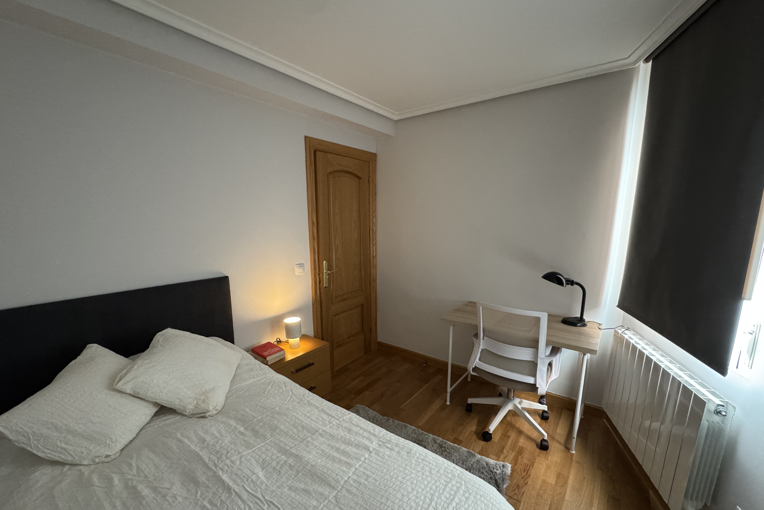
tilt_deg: -9.8
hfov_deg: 100.4
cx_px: 382
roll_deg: +0.8
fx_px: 318
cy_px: 277
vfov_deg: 77.2
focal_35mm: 15
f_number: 2.2
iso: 1000
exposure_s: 1/50
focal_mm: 2.22
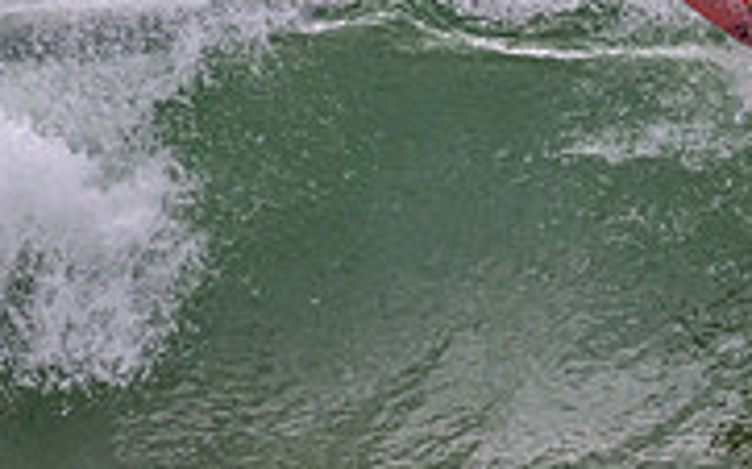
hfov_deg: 0.8
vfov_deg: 0.5
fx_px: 53617
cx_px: 652
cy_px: -135
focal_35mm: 2617
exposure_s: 1/2000
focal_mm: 800
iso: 1250
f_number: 11
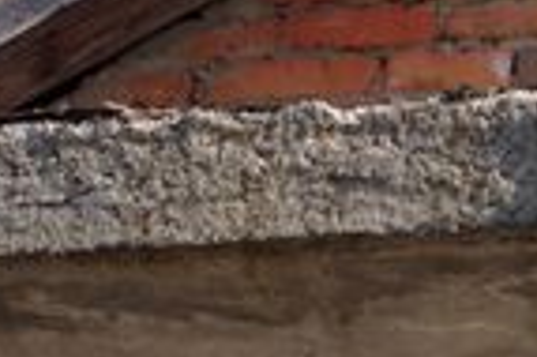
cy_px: 303
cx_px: 747
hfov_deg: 6.2
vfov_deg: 4.1
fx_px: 4939
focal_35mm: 331
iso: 100
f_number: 7.1
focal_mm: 45
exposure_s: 1/125
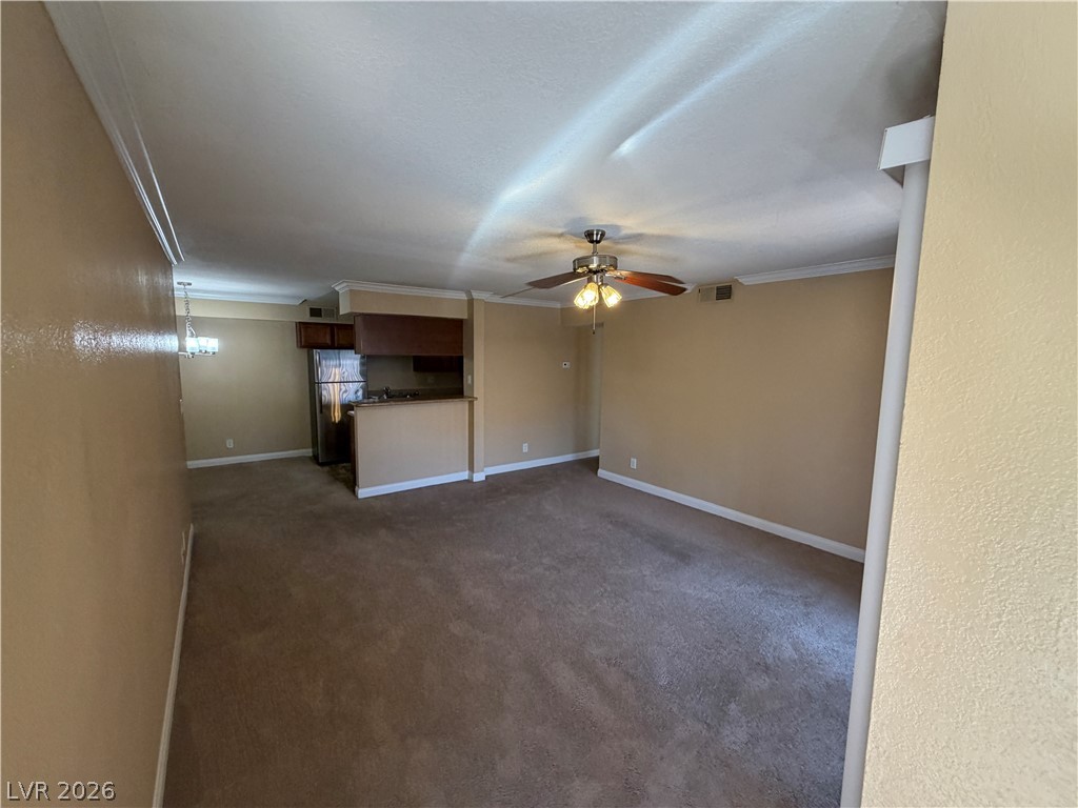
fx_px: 436
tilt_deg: -5.3
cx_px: 539
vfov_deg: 85.7
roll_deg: +0.4
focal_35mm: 14
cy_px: 404
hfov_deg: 102.1
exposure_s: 1/121
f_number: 2.2
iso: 250
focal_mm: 2.22
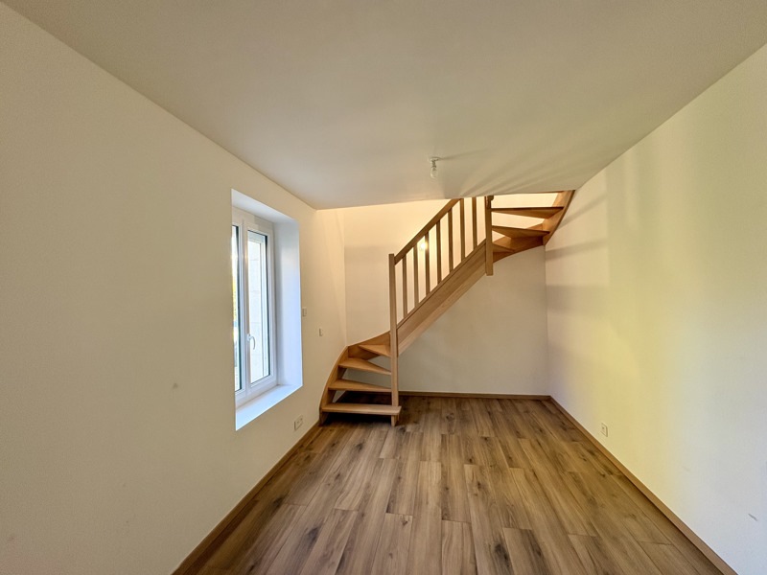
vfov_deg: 85.7
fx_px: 310
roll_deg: +2.0
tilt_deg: +0.2
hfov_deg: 102.1
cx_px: 384
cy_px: 288
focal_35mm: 14
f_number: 2.2
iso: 200
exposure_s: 1/100
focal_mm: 2.22
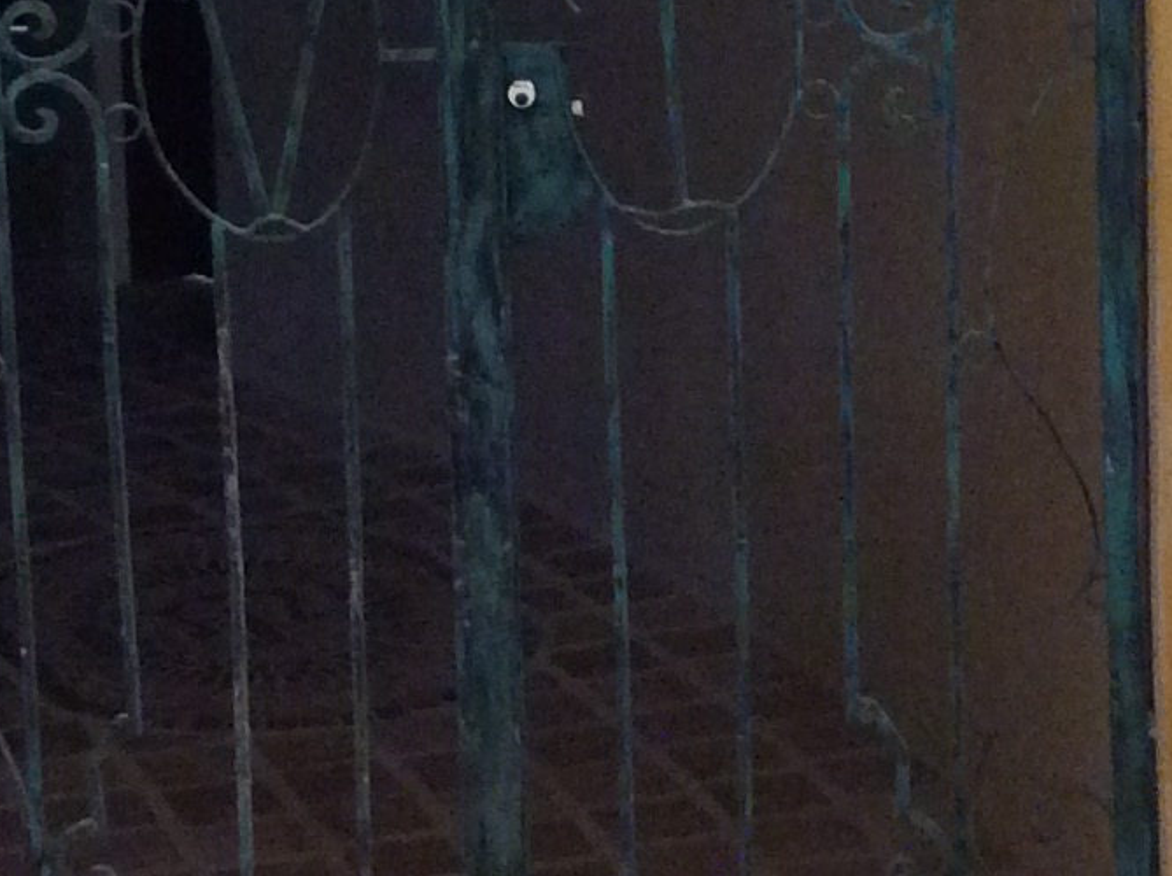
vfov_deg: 11.7
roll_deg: +3.9
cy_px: -89
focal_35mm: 124
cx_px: 576
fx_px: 4193
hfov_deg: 15.9
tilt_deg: -7.1
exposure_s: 1/17
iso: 320
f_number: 2.4
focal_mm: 3.3
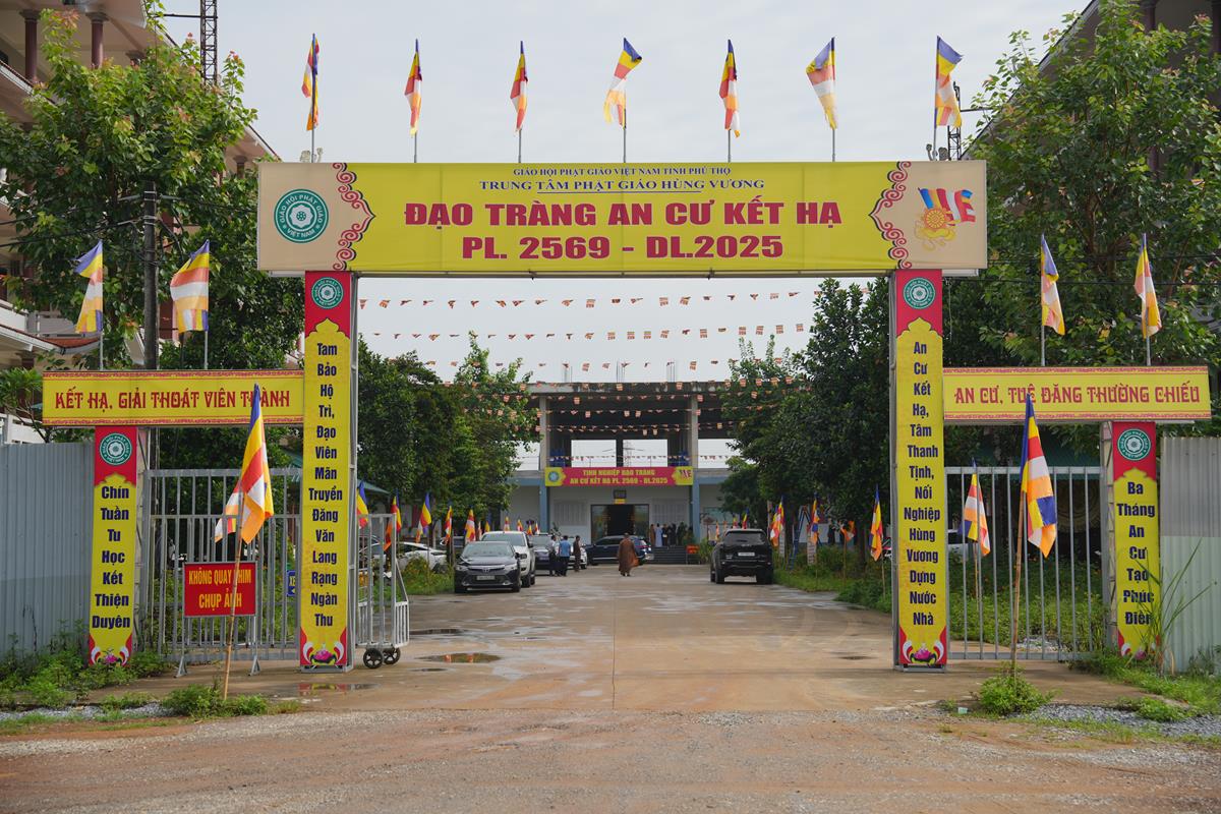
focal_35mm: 51
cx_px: 610
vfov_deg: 26.5
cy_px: 407
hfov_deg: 38.9
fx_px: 1730
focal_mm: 51
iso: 160
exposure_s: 1/1000
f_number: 4
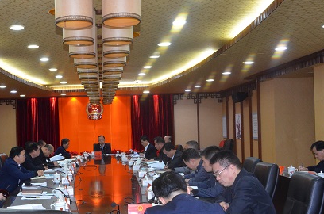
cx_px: 89
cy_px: 124
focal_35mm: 53
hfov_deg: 36.9
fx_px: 476
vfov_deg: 25.4
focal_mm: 24
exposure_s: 1/60
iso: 1600
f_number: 5.6
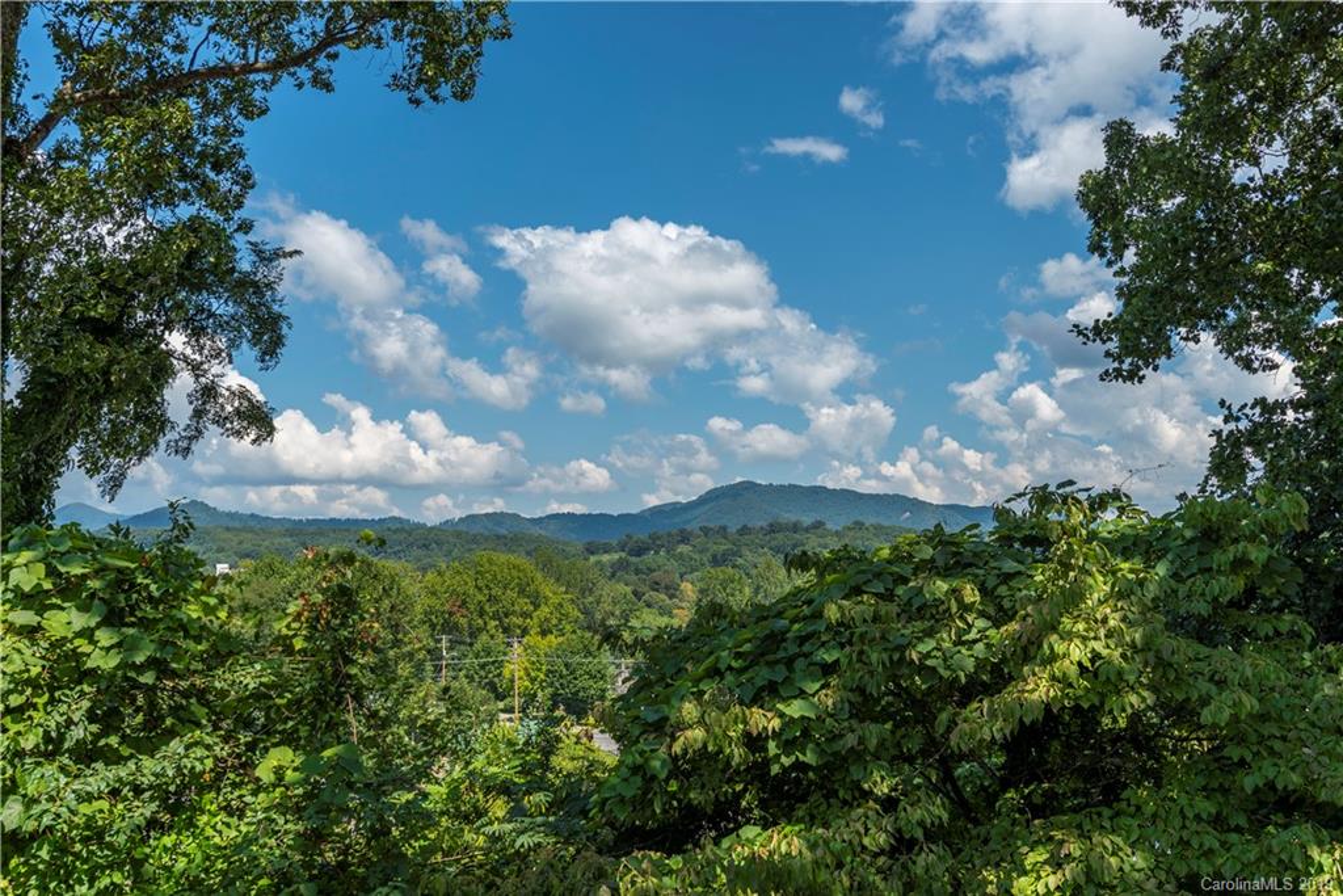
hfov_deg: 54.4
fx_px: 1306
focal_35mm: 35
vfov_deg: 37.9
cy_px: 448
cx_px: 672
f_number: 8
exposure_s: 1/400
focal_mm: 35
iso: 100
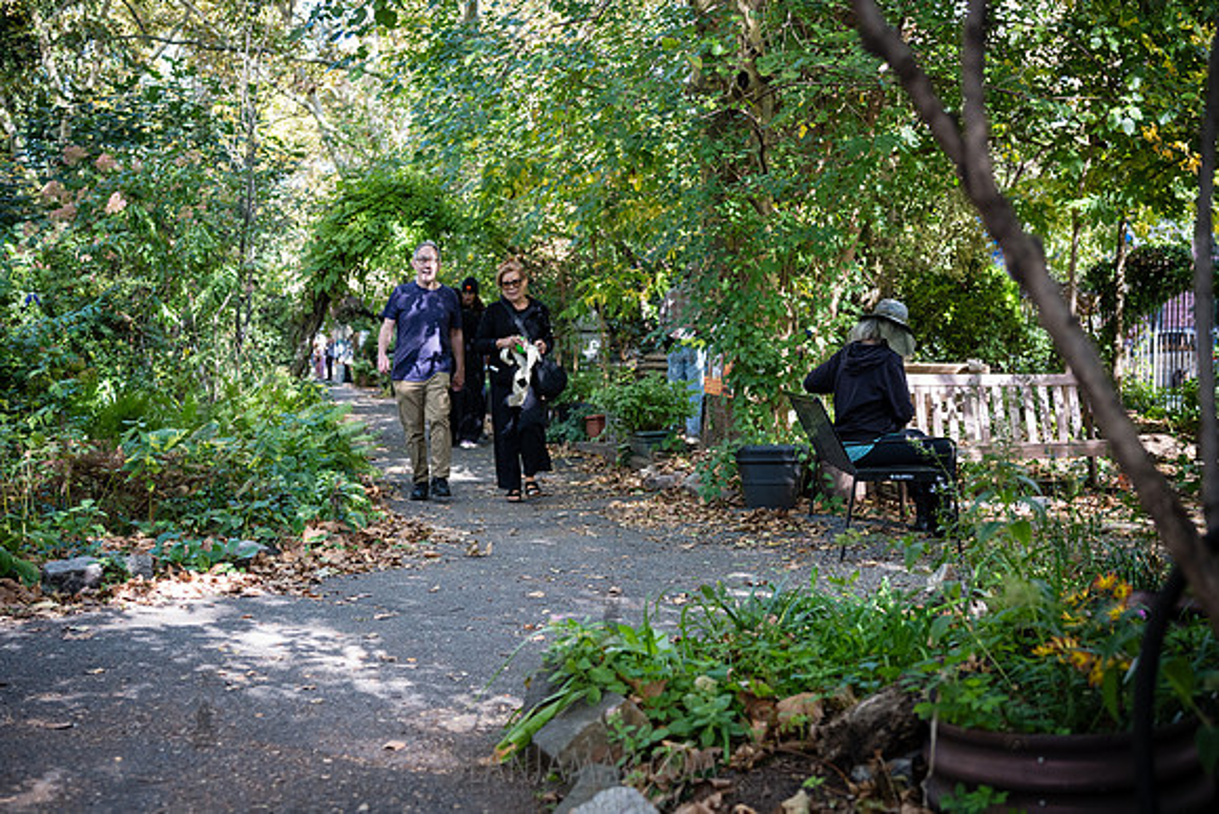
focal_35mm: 45
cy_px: 447
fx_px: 1524
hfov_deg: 43.6
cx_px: 574
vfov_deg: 29.9
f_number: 3.2
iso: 1000
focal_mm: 41
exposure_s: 1/640
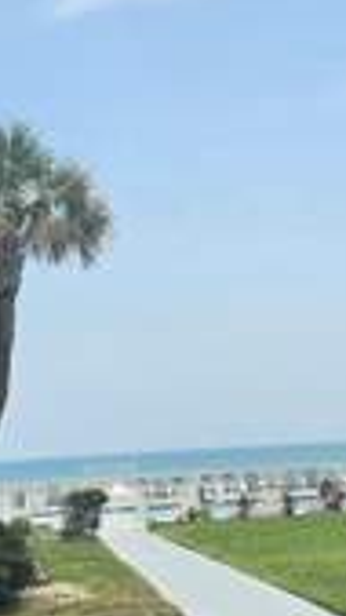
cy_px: 228
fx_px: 1159
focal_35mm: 71
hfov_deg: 16.9
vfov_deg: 29.6
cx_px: 113
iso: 10
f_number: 1.7
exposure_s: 1/1250
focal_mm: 6.3
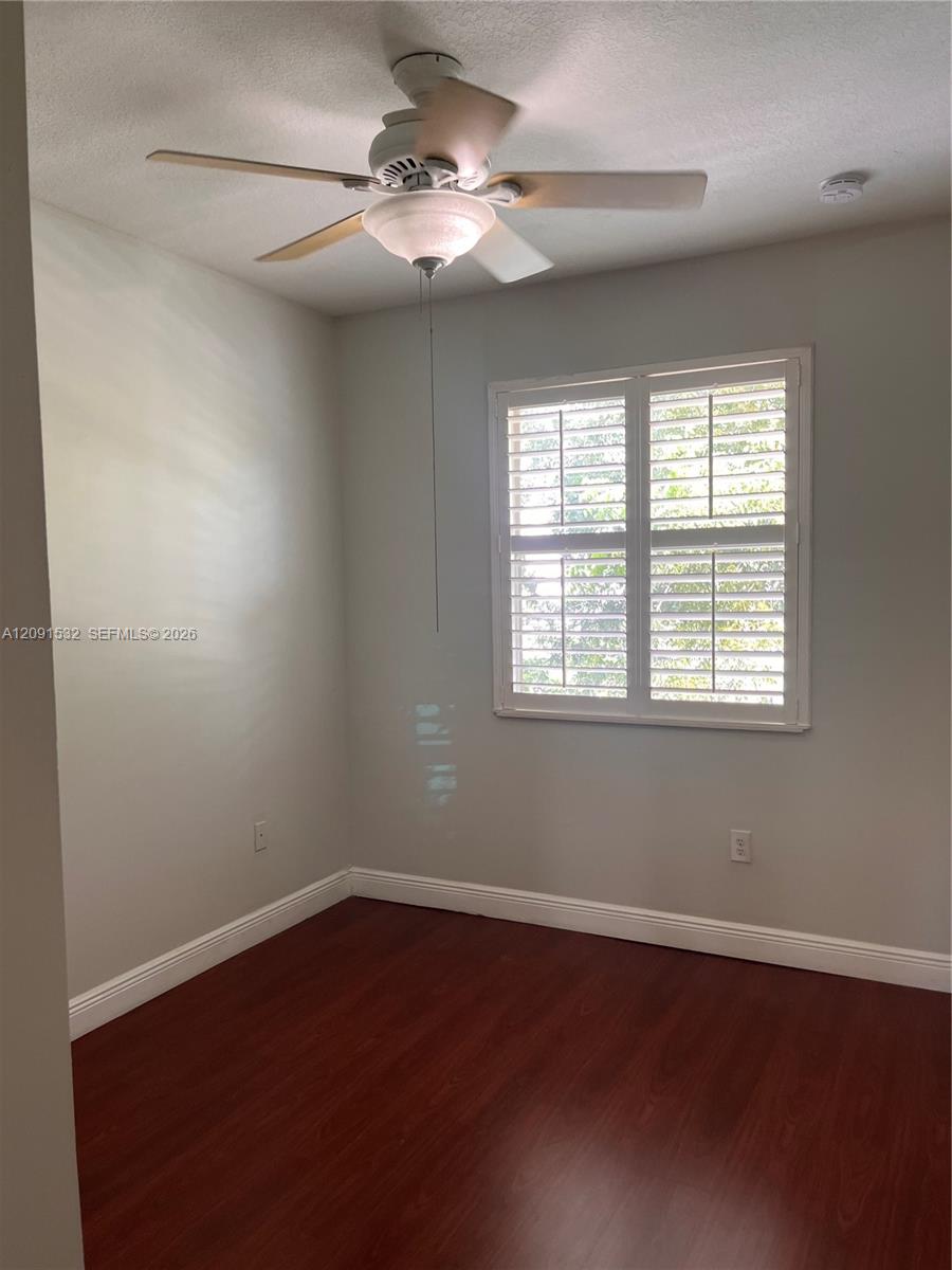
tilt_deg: -3.2
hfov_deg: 53.1
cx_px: 476
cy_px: 635
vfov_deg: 67.3
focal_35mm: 26
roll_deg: +0.6
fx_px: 953
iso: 80
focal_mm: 5.1
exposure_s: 1/60
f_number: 1.6
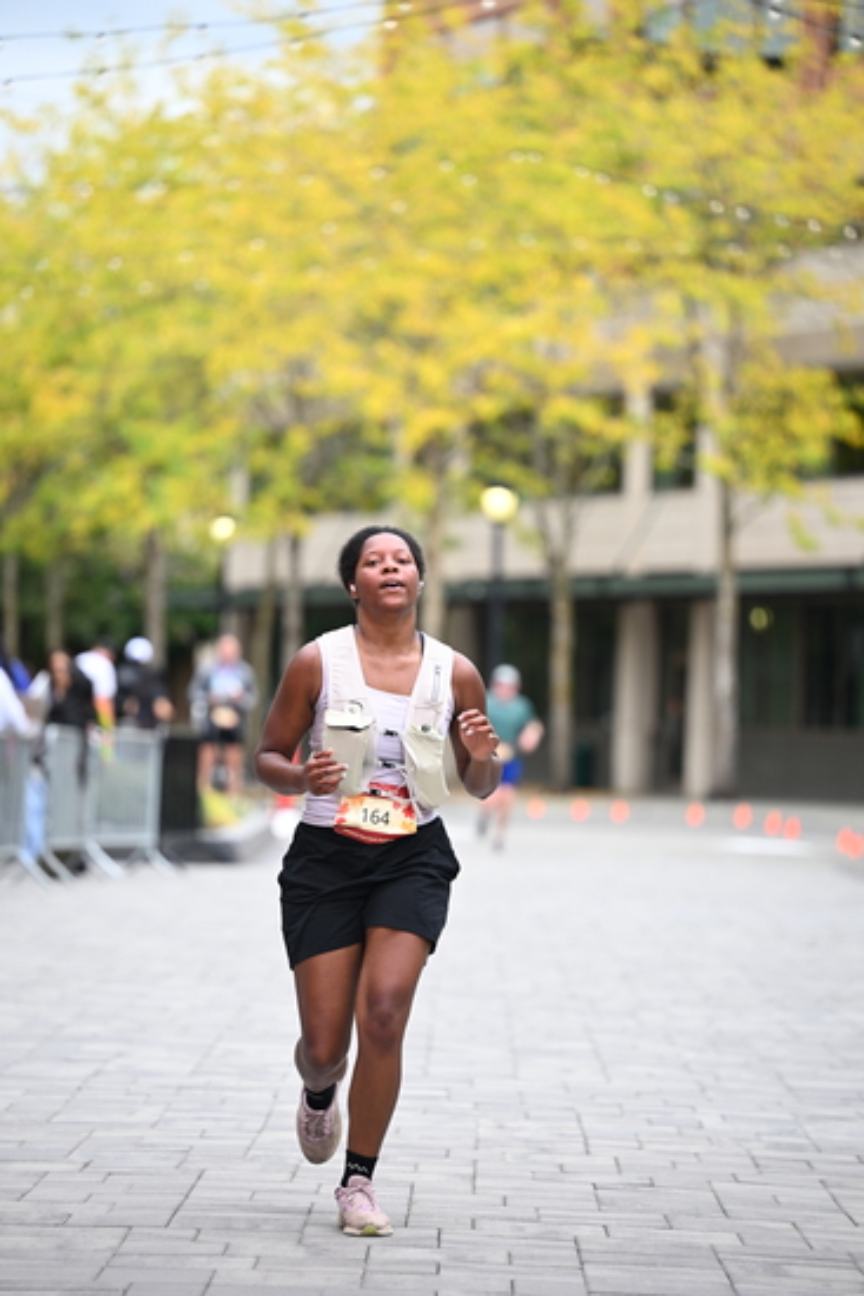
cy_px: 648
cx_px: 432
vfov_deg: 14.1
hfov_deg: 9.5
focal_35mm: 145
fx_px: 5216
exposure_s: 1/1600
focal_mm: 145
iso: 640
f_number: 2.8
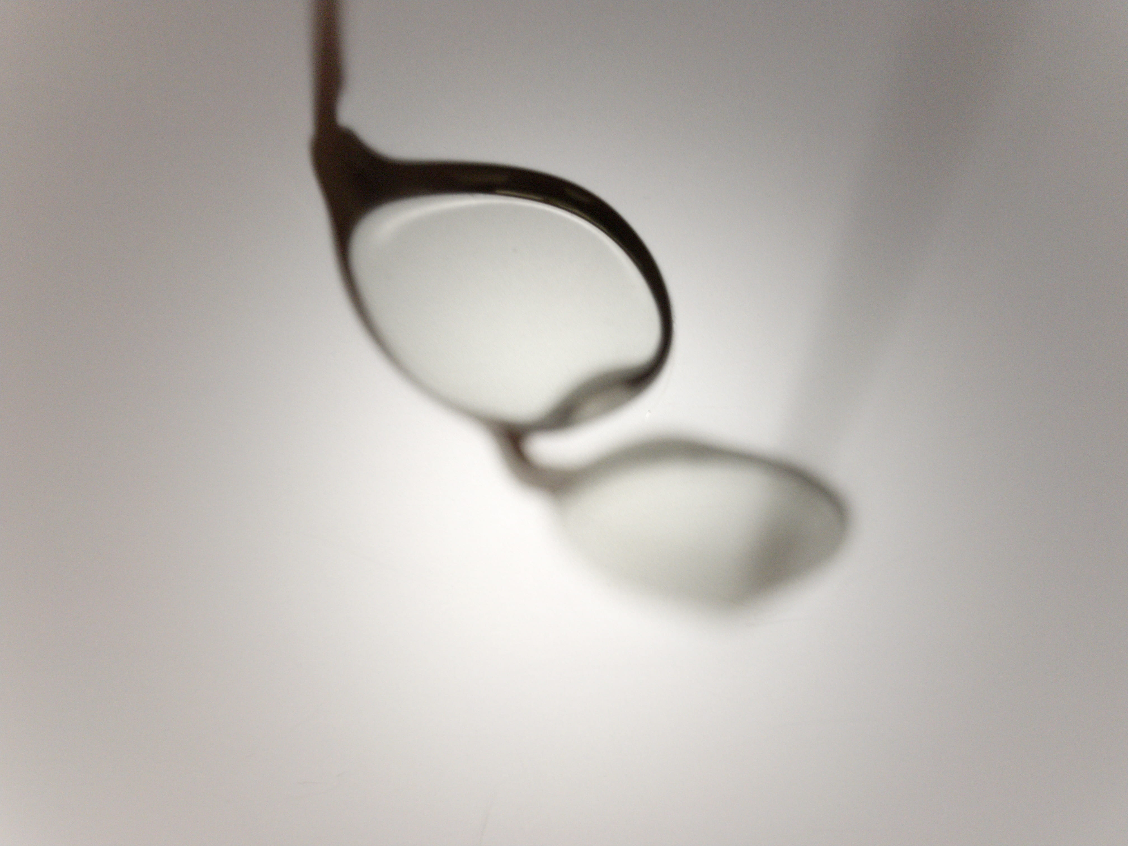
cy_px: 423
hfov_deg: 63.4
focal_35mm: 28
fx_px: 912
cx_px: 564
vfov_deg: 49.7
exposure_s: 1/30
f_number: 1.8
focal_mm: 3.99
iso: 32
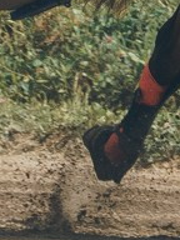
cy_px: -406
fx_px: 9498
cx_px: 212
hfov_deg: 1.1
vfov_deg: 1.4
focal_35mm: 1370
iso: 50
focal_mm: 70
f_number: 4
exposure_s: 1/1000
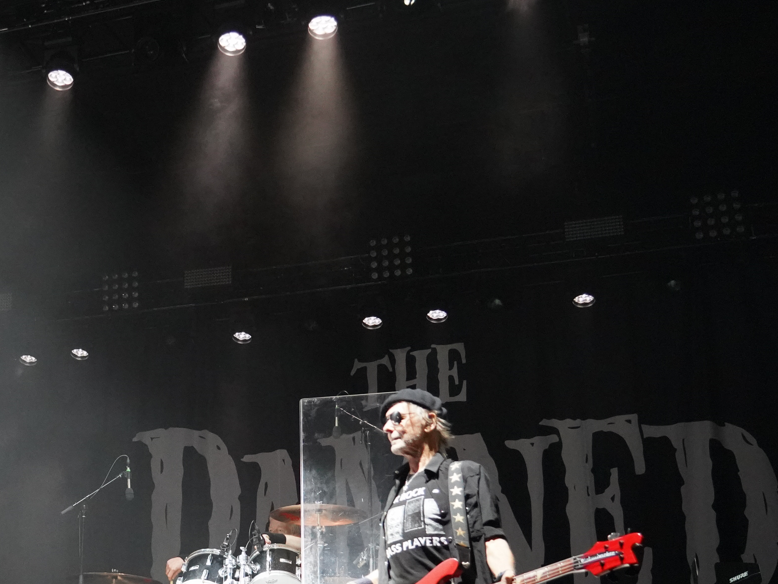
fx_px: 1281
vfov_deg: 25.5
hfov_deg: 32.4
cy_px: 391
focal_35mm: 57
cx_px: 103
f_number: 4
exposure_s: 1/160
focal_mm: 31
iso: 12800
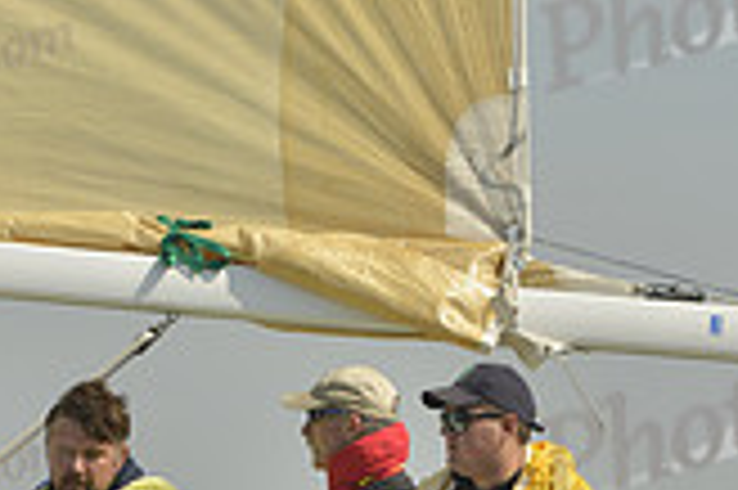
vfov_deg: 2.3
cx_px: 310
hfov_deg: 3.5
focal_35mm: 585
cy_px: 686
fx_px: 11980
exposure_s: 1/1600
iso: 200
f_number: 7.1
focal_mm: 165
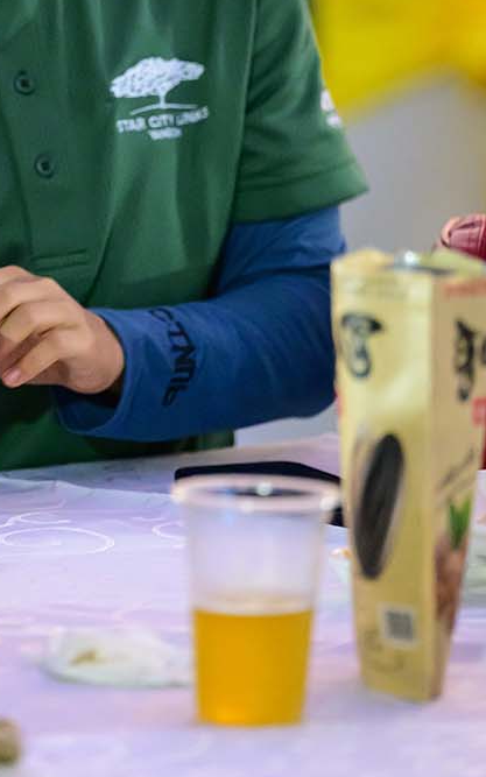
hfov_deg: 3.0
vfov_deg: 4.8
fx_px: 9323
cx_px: -16
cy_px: 154
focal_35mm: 440
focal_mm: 200
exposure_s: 1/250
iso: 5000
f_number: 2.8
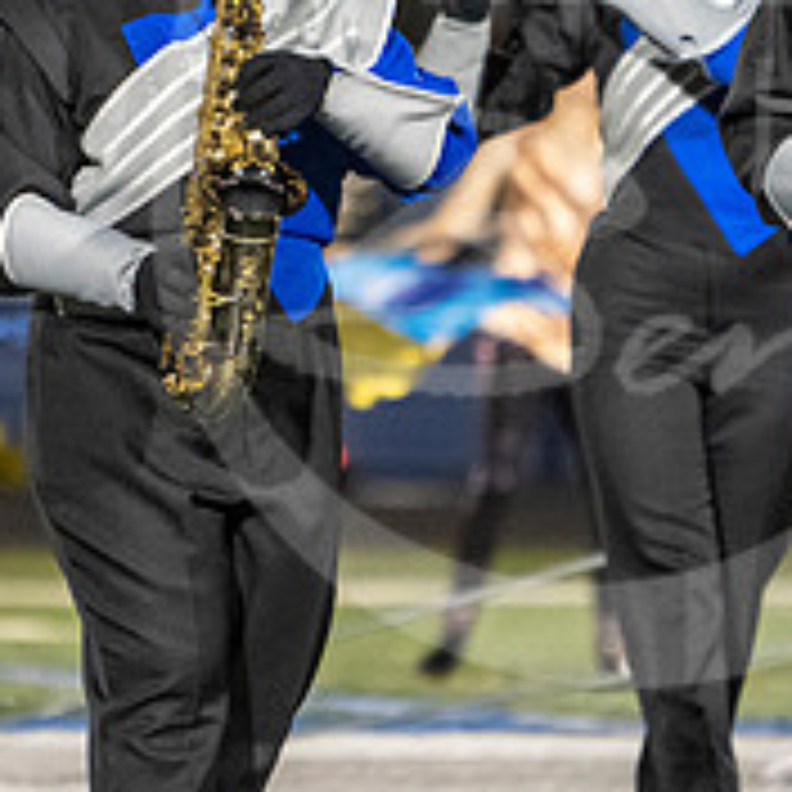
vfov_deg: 2.4
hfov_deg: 2.4
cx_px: 305
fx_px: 19129
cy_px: -6
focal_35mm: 739
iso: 4000
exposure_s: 1/500
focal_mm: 185
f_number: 2.8
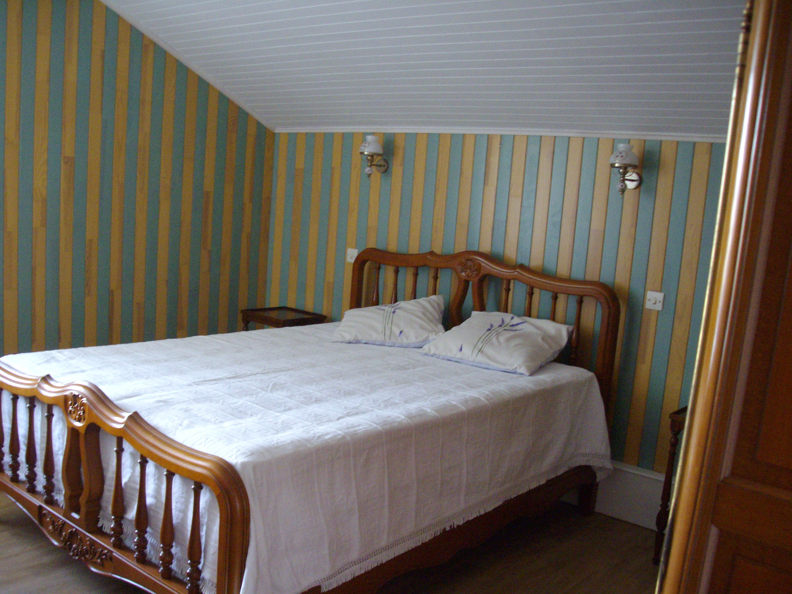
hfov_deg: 51.4
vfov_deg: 39.7
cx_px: 396
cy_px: 297
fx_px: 824
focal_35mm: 36
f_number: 2.7
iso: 320
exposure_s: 1/20
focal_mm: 6
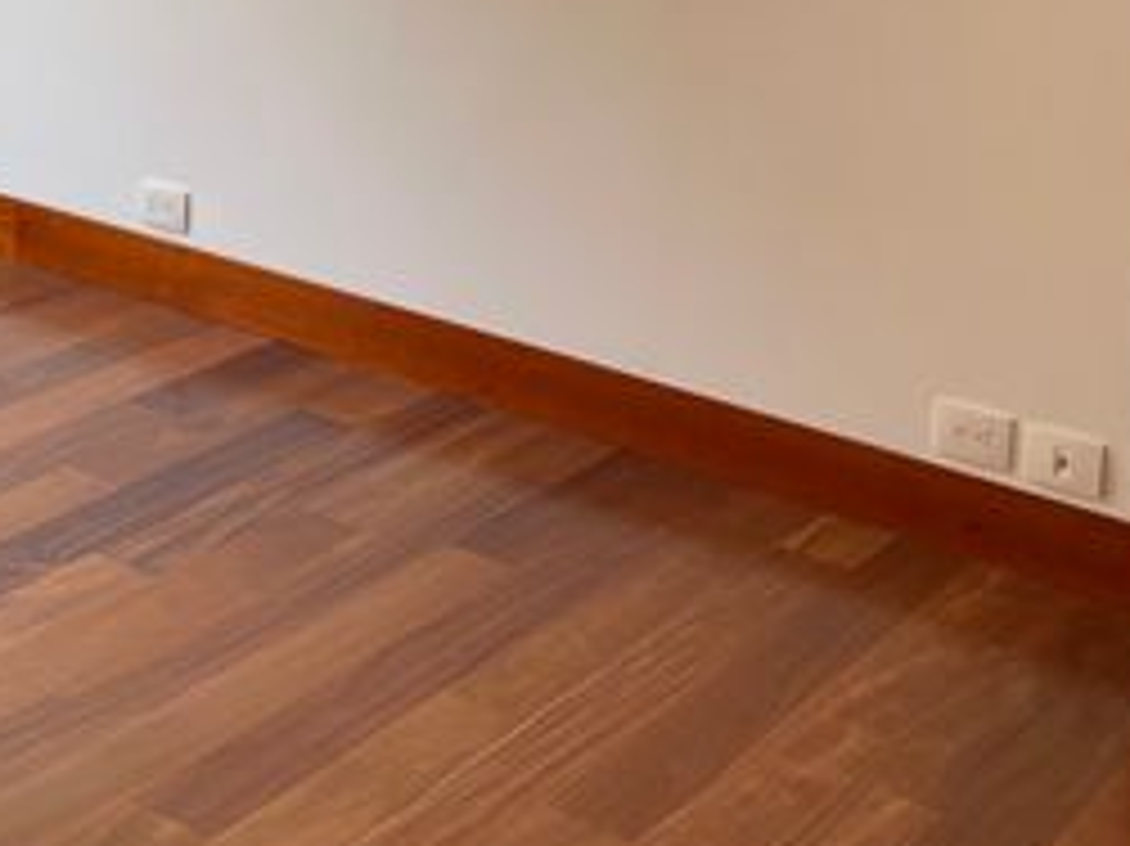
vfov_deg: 19.9
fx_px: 2251
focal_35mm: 69
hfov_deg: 28.2
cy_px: -194
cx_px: 538
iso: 32
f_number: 1.6
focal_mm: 4.2
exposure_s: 1/121
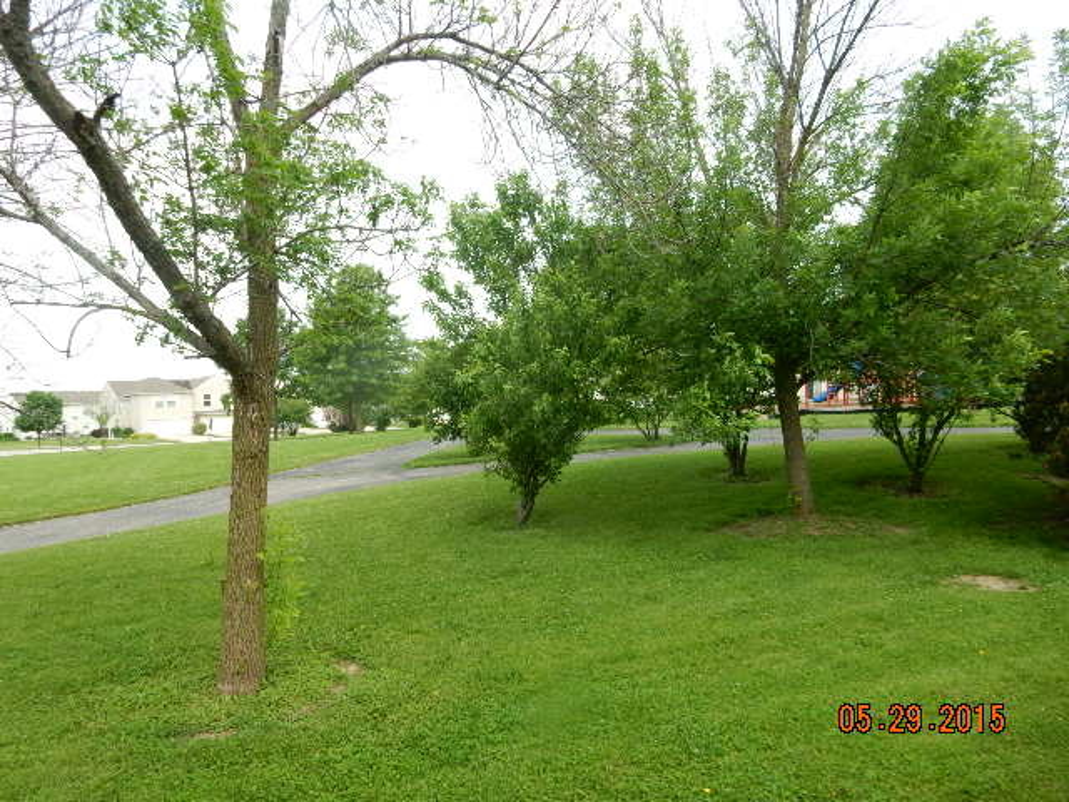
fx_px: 772
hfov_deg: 69.4
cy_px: 401
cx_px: 534
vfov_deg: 54.9
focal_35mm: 25
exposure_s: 1/400
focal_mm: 4.5
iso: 125
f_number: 3.7
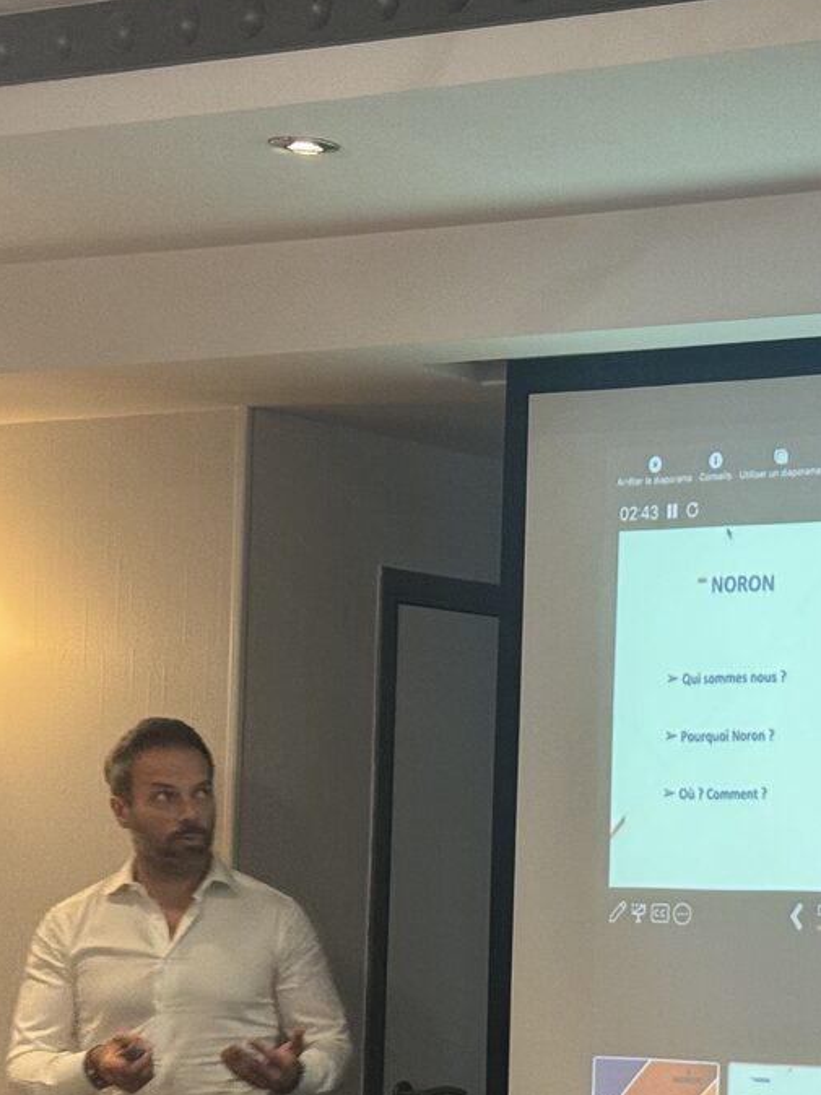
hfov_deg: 12.6
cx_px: 1008
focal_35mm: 114
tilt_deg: +1.5
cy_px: 832
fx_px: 3607
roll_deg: -1.5
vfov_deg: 17.2
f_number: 1.78
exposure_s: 1/50
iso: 125
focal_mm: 6.76
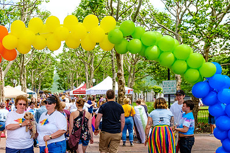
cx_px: 75
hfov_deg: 36.4
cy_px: 112
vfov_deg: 24.8
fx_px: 345
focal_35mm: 54
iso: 400
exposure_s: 1/1500
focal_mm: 22.7
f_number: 2.8
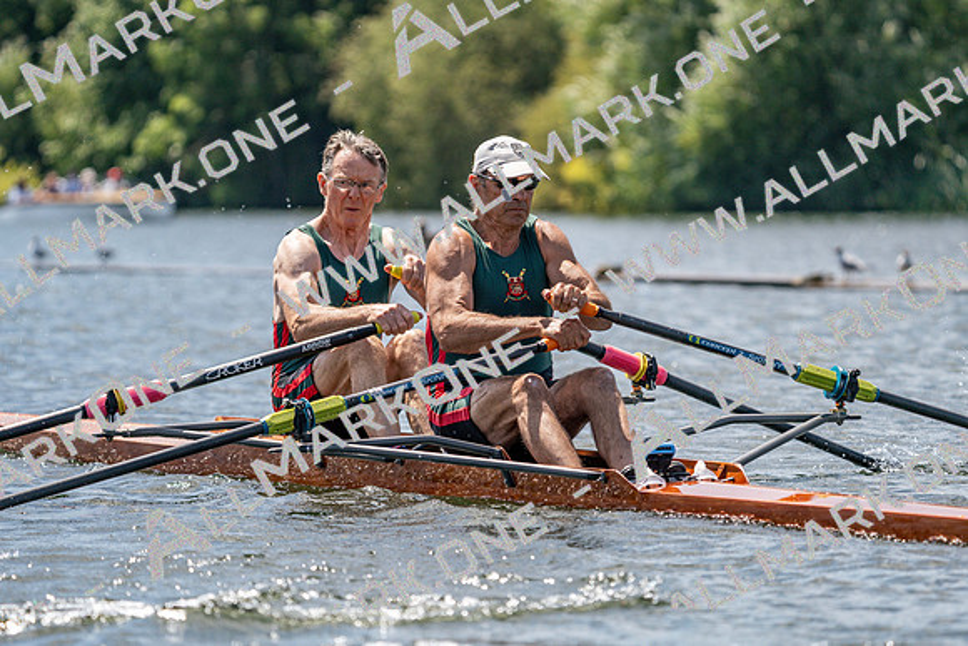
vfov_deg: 4.7
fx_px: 7934
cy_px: 323
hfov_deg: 7.0
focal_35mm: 295
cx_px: 484
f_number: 5.6
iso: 320
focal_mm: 295
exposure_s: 1/2000
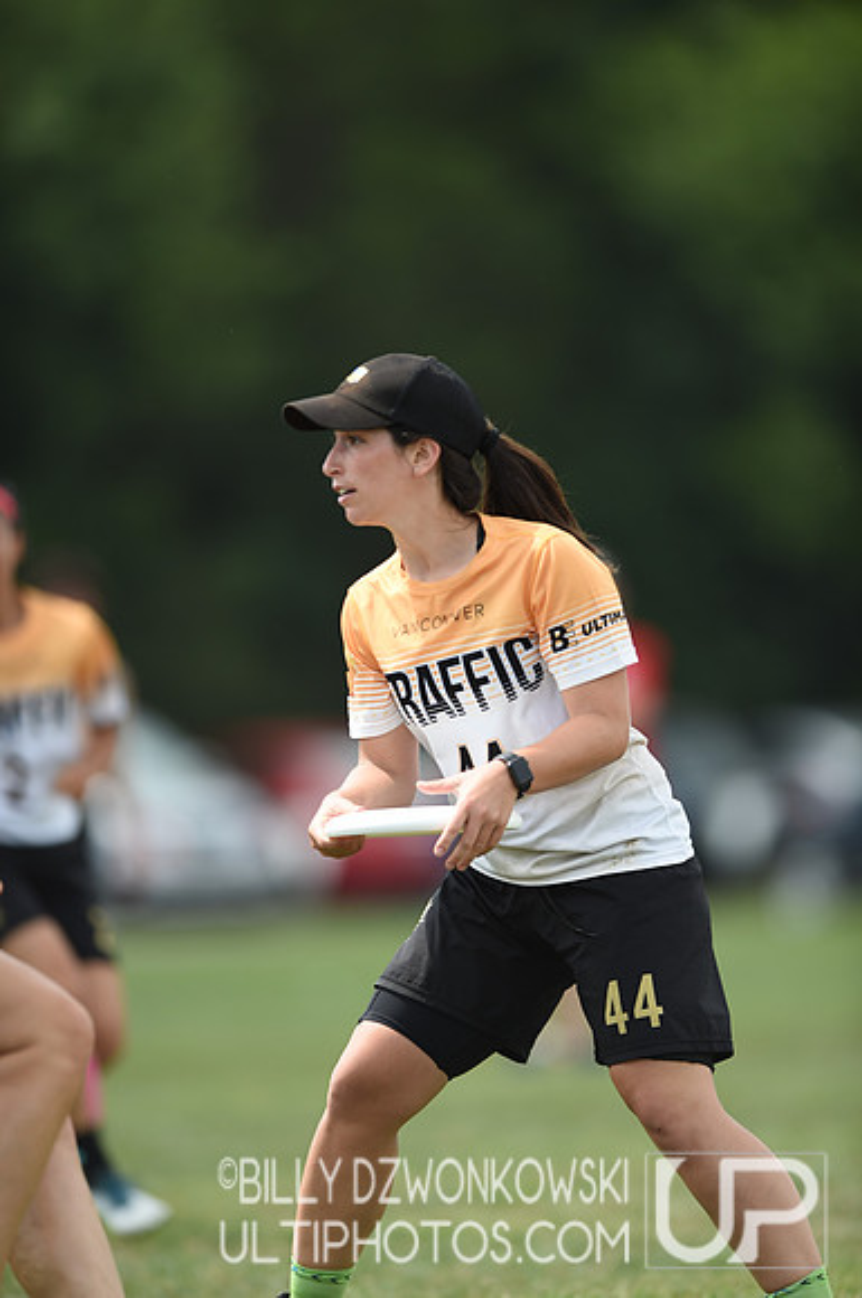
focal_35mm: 400
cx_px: 431
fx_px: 14409
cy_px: 649
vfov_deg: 5.2
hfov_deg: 3.4
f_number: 2.8
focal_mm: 400
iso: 100
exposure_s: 1/800
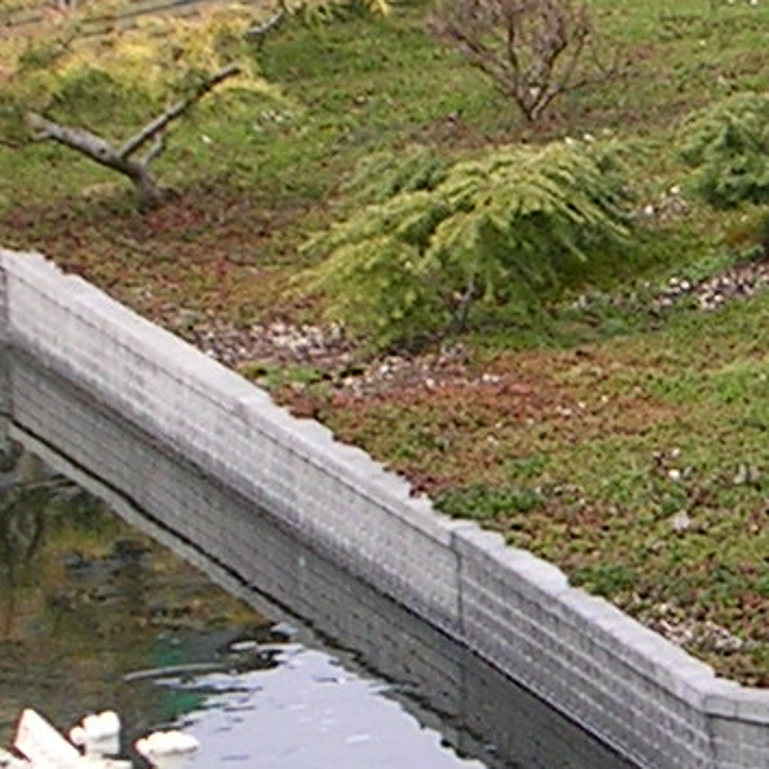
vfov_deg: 5.7
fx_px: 7716
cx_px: 1114
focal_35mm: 307
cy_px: 484
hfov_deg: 5.7
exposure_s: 1/413
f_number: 3.4
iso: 50
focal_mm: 9.1
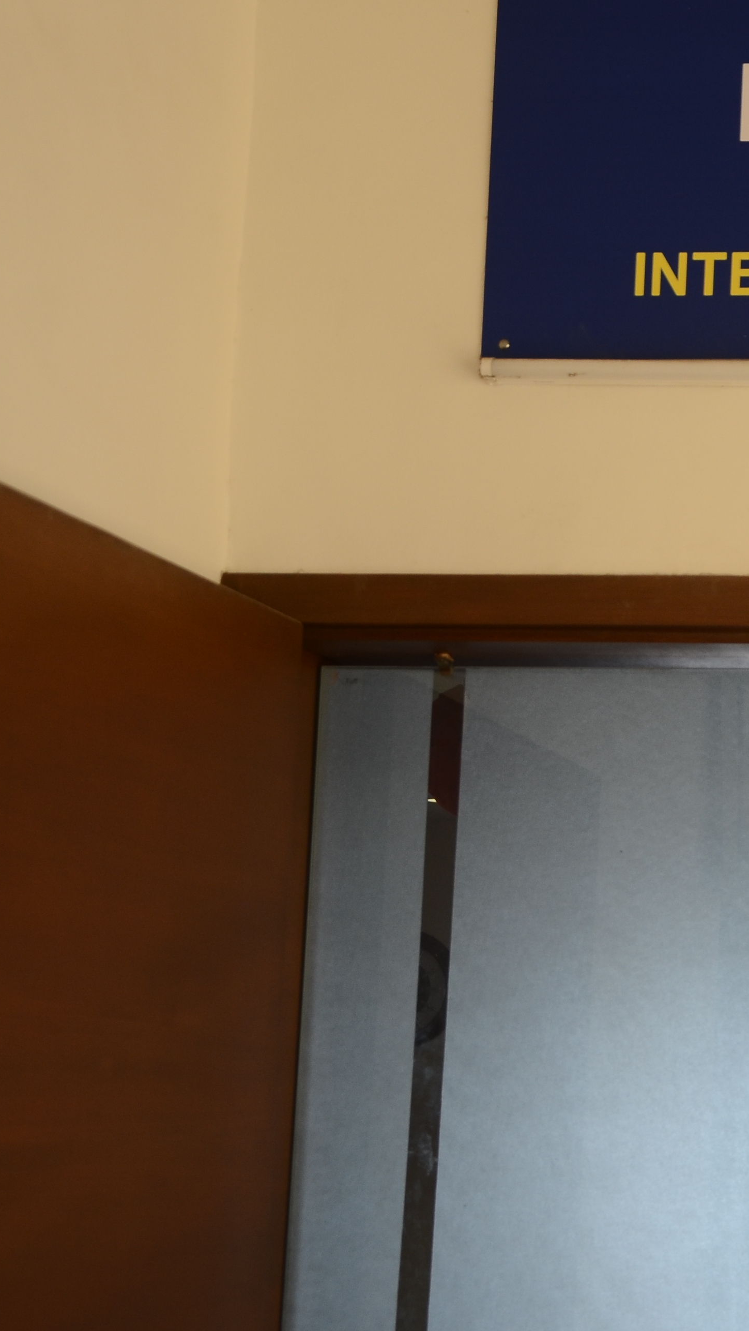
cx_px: 1076
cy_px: 578
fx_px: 3390
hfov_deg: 12.1
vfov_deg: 22.2
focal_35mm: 96
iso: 200
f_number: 4.2
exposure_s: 1/100
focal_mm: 32
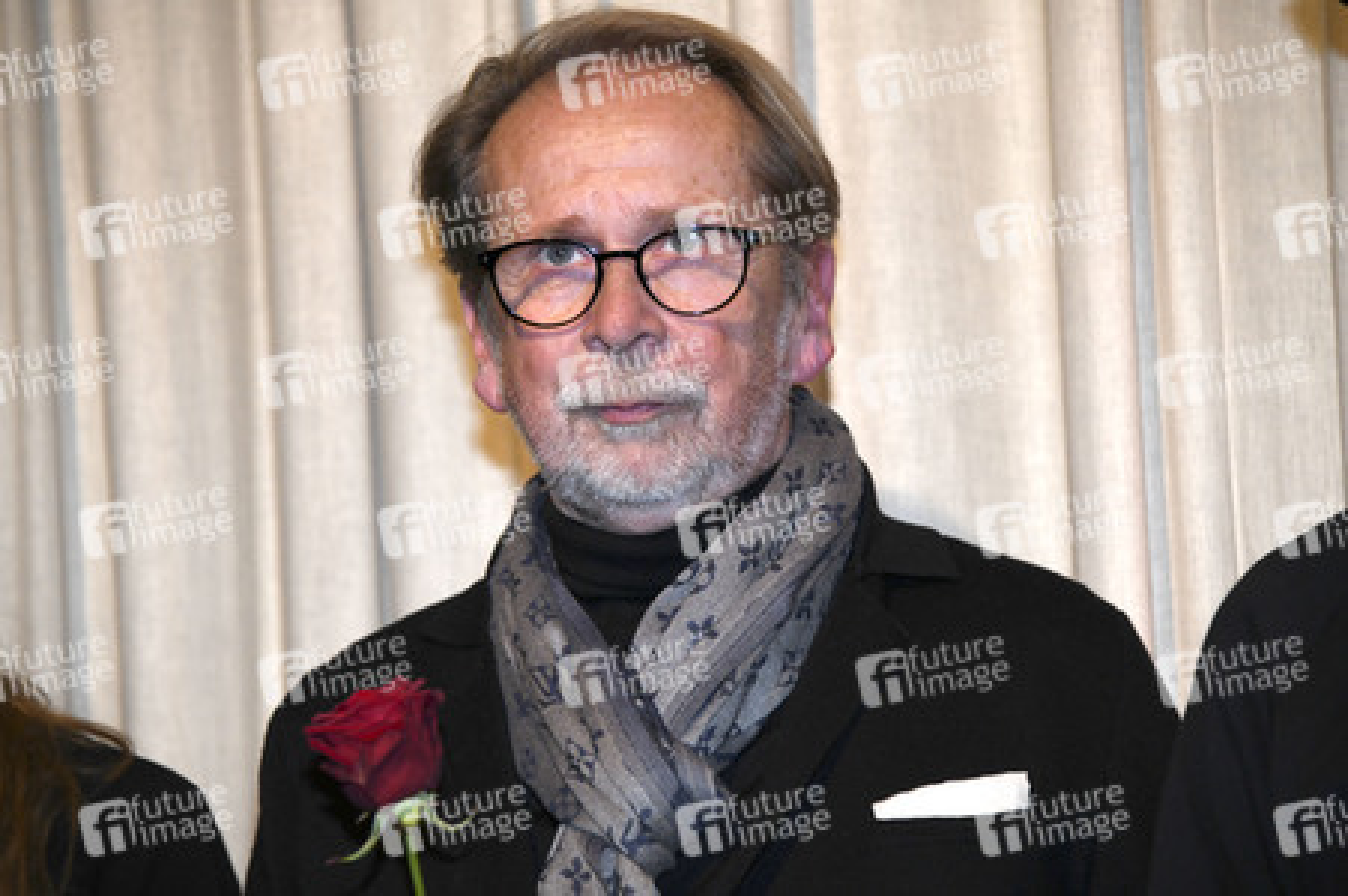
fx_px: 6735
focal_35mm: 180
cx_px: 674
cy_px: 448
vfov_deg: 7.6
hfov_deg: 11.4
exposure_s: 1/125
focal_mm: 180
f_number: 6.3
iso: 2000
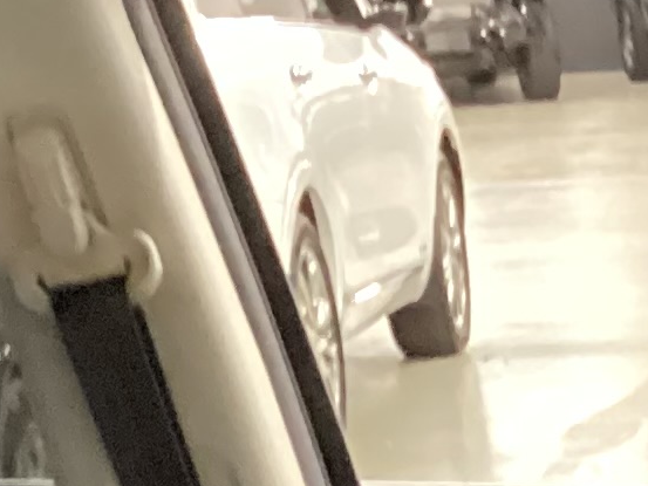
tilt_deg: -25.4
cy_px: 1389
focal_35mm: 183
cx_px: 996
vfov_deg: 7.3
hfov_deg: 10.4
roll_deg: +2.7
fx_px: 3426
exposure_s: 1/25
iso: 640
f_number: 2.4
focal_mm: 3.3
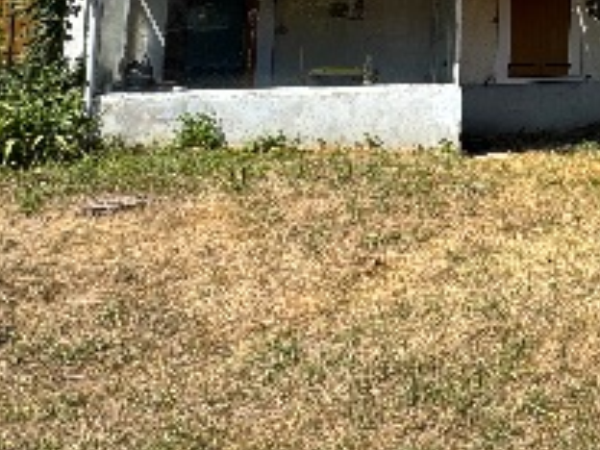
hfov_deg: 36.9
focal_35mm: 43
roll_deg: +0.6
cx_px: 661
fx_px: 745
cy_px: -49
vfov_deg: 30.0
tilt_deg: +6.4
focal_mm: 2.22
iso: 50
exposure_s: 1/932
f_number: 2.2
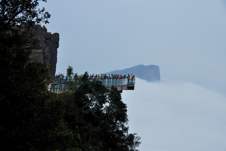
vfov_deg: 18.2
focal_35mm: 75
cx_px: 113
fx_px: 472
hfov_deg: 27.0
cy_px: 76
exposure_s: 1/500
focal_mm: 50
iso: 200
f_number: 9
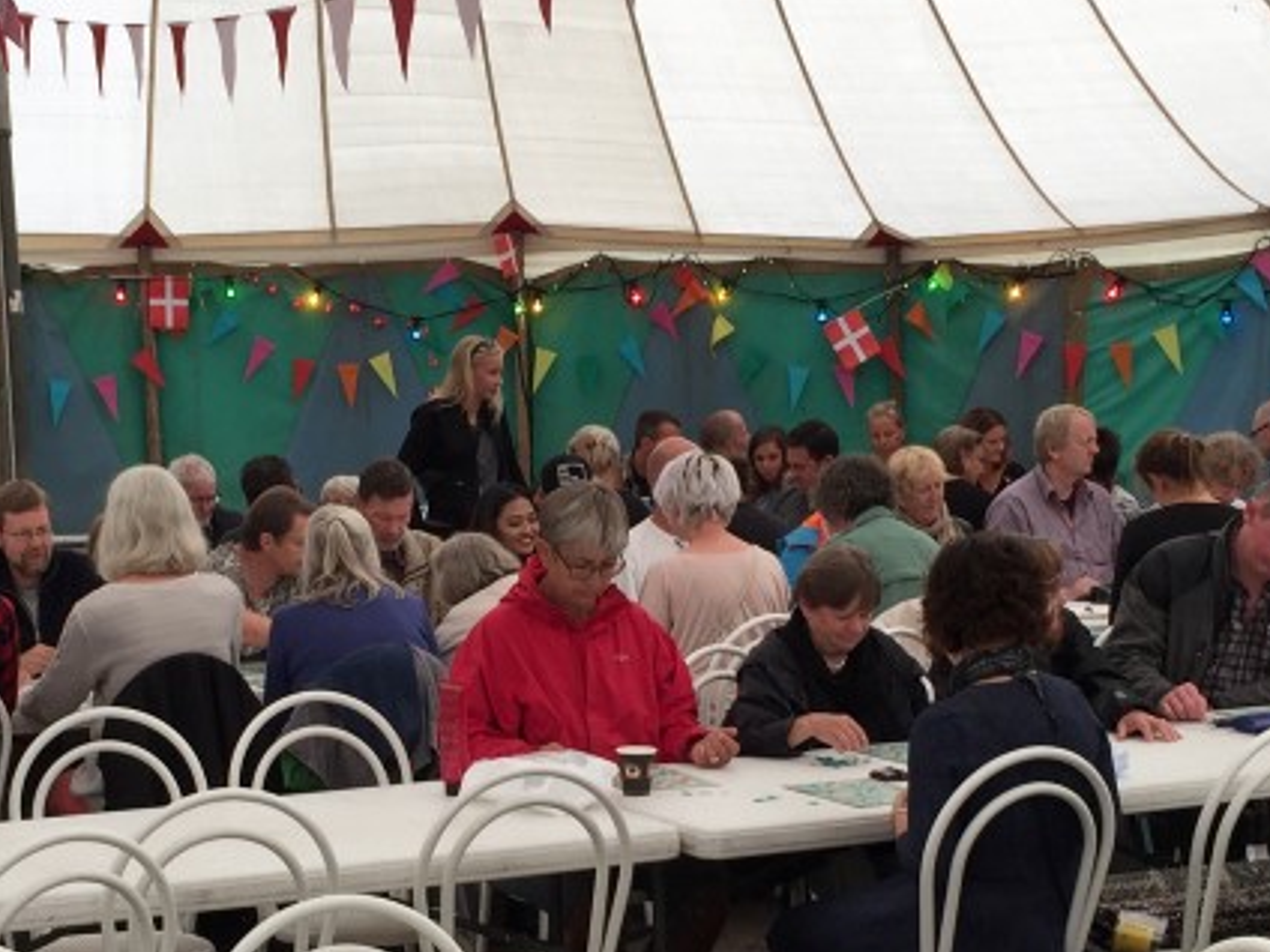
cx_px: 500
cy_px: 742
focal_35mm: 70
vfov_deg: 20.8
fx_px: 2568
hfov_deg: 27.7
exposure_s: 1/148
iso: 32
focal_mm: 4.15
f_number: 2.2
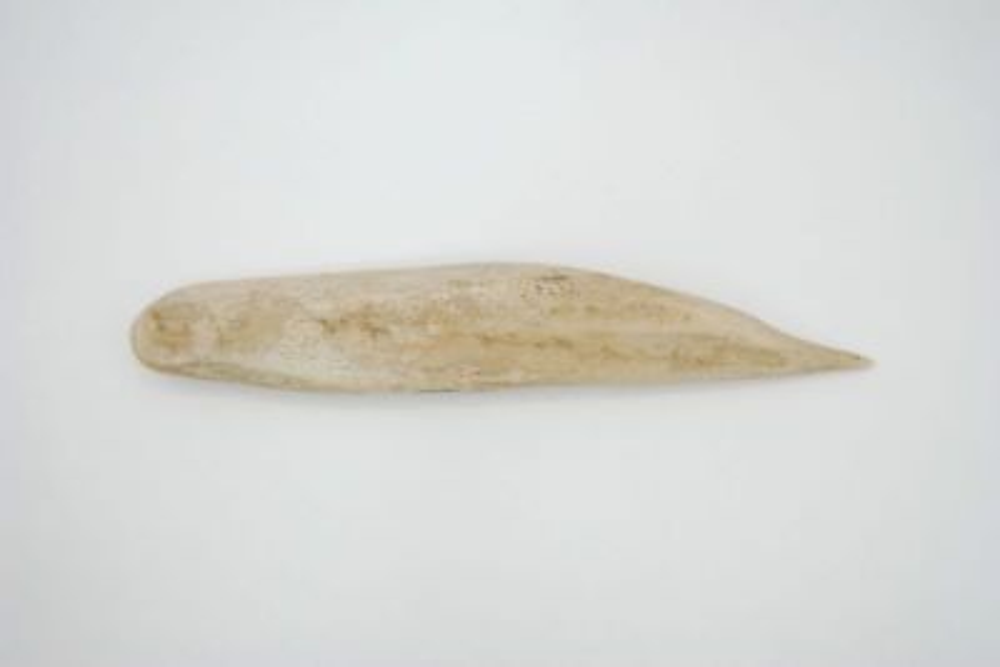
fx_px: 1000
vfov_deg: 36.9
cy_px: 334
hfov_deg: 53.1
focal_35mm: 36
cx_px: 500
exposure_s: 1/10
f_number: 4
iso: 200
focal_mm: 24
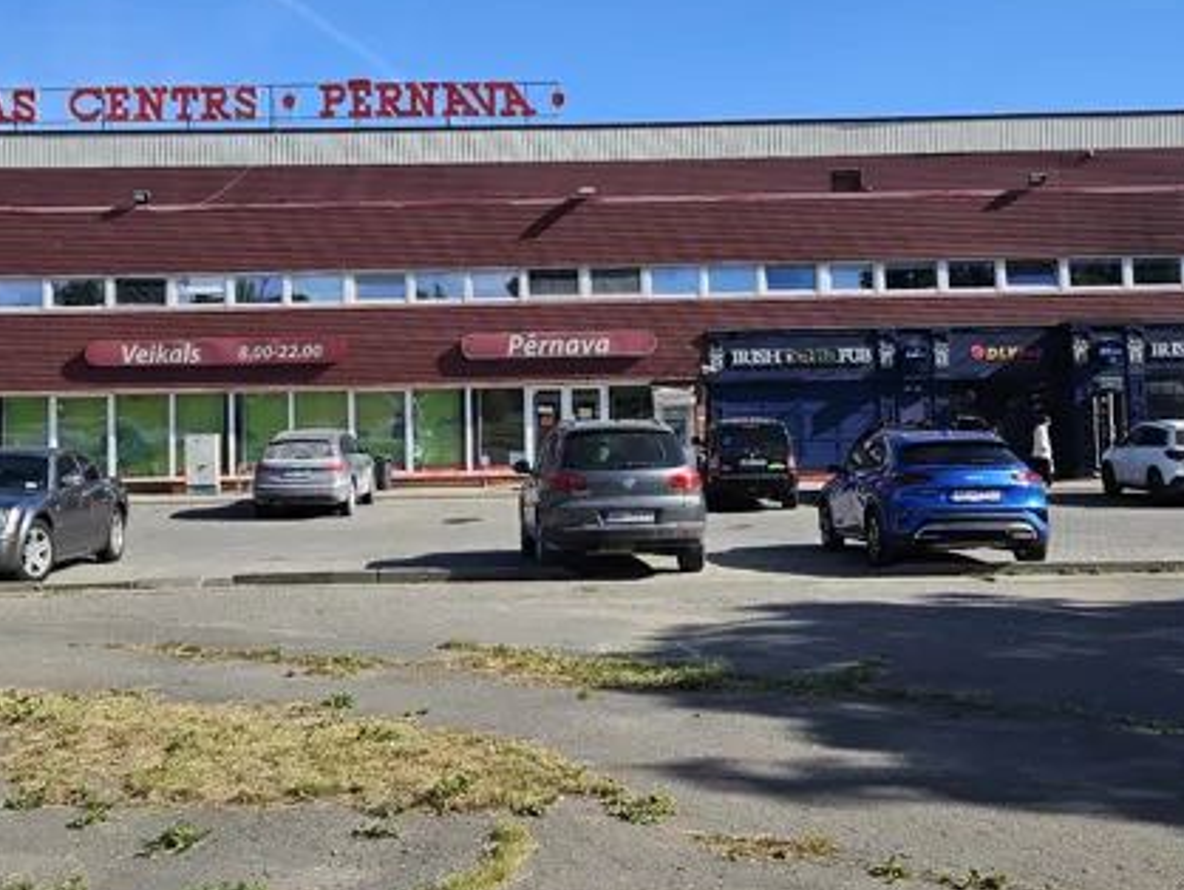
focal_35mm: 44
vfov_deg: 32.7
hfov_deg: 42.9
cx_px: 586
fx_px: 1506
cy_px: 315
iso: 25
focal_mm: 5.4
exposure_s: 1/1844
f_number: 1.8
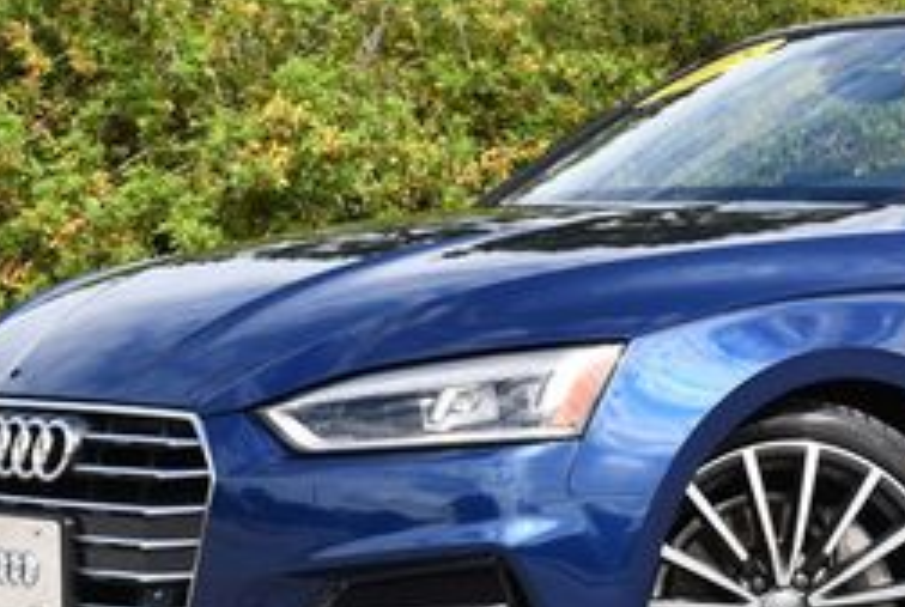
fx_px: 3324
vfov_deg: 10.4
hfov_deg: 15.2
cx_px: 901
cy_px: 208
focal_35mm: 132
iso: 180
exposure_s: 1/250
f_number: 8
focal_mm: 26
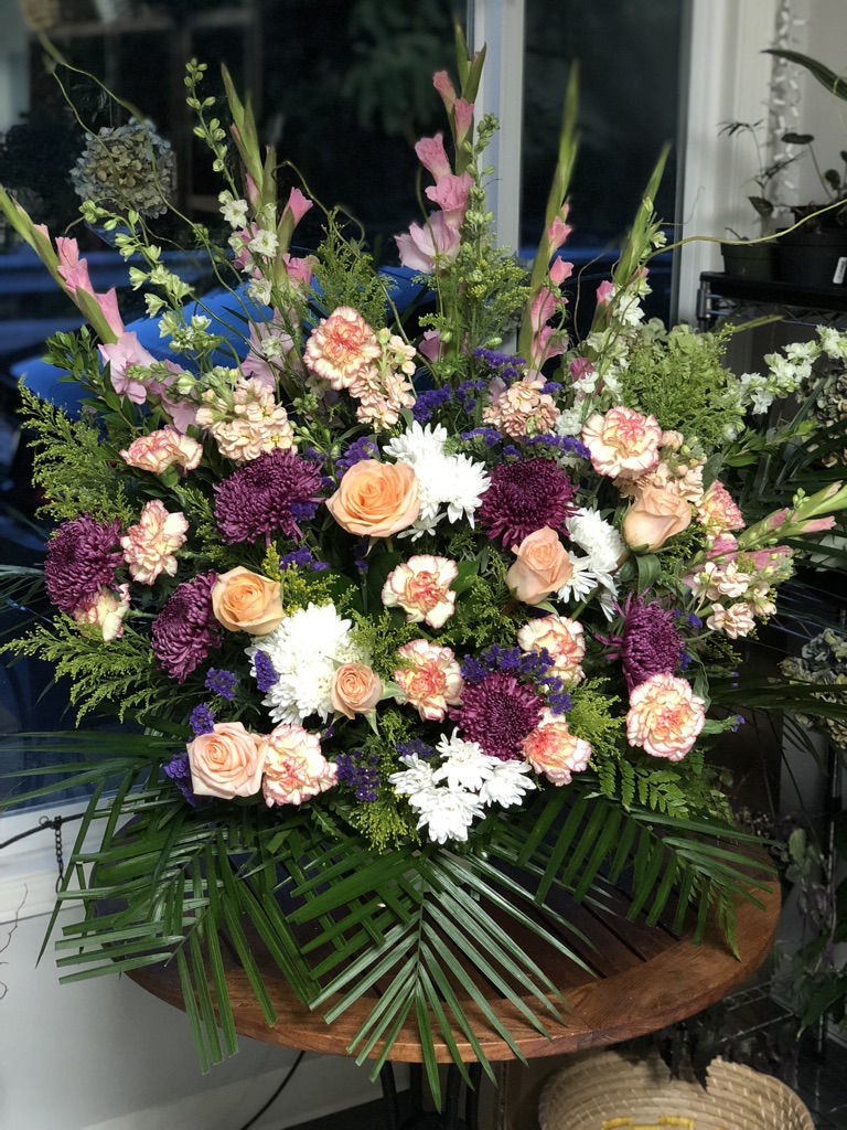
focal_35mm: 52
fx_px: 1696
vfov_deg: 36.8
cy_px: 565
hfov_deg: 28.0
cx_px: 424
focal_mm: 6
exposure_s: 1/13
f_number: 2.4
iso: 160
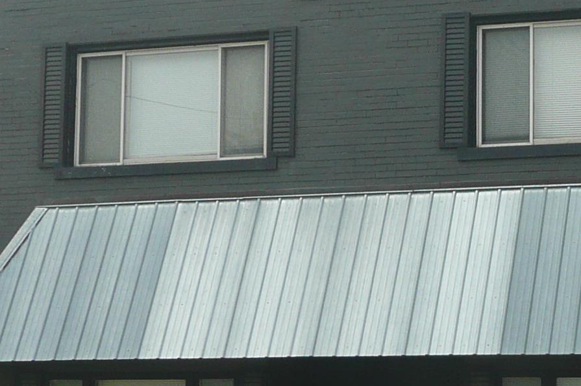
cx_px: 519
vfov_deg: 13.2
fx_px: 1660
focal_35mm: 103
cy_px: 300
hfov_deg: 19.5
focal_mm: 4.9
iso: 100
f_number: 3.4
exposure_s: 1/640
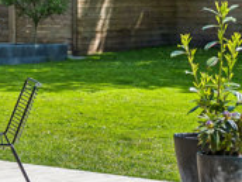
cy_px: 8
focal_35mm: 214
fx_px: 1496
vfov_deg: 6.9
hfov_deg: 9.0
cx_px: -152
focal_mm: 48
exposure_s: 1/6400
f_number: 2.8
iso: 400
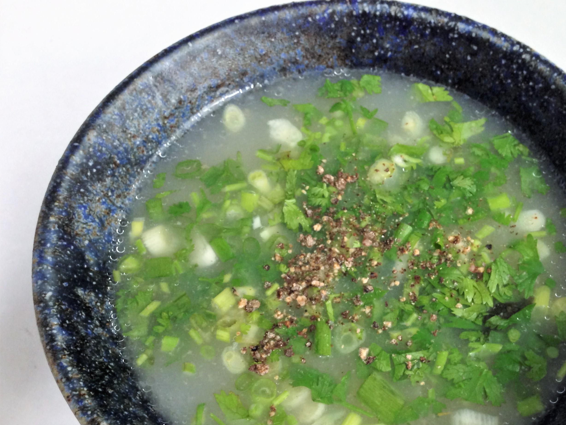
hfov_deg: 42.4
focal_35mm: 44
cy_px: 276
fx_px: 719
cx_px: 377
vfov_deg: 32.7
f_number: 2.4
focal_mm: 4.12
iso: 125
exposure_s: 1/20
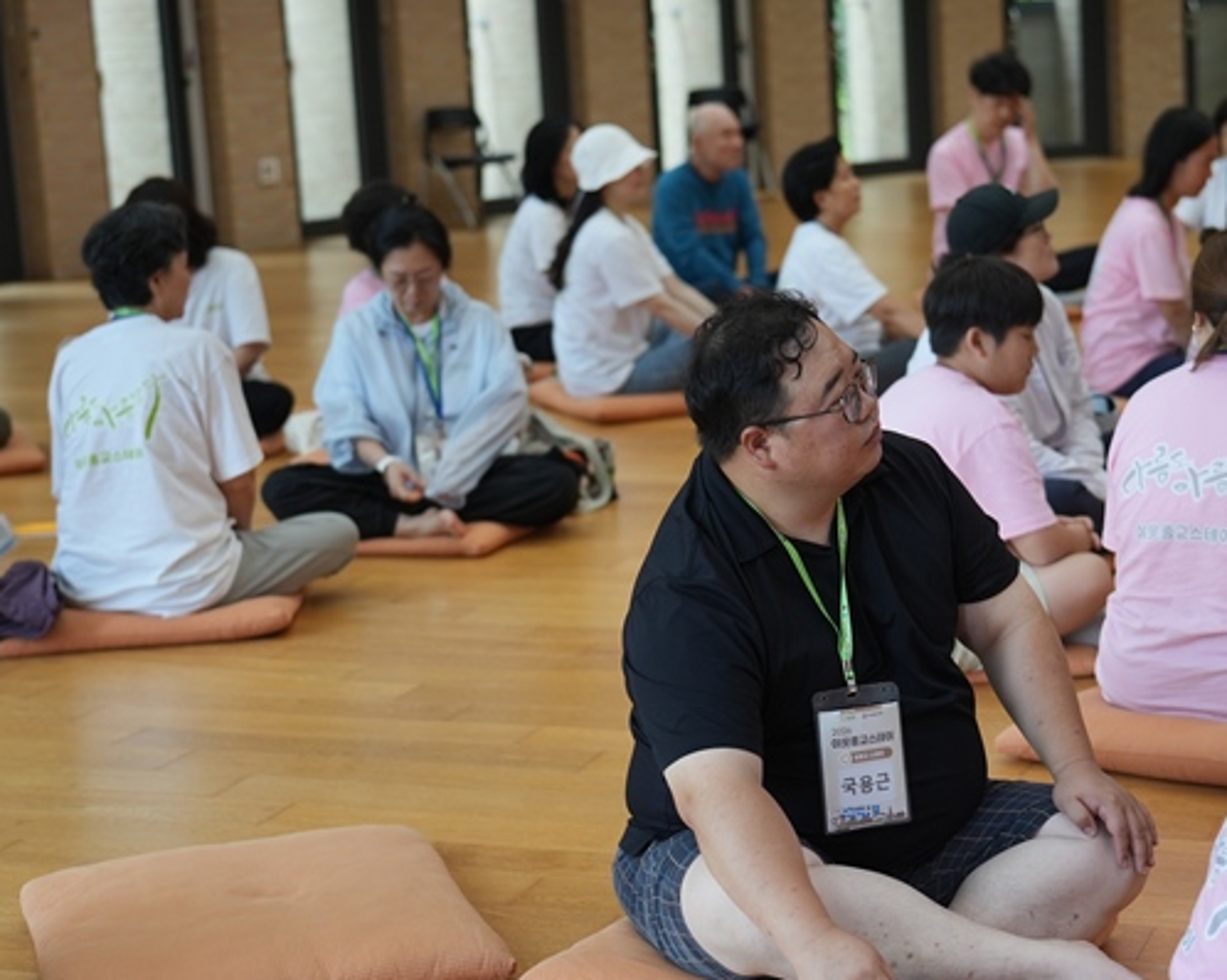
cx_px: 776
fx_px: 2541
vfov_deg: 21.8
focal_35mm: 70
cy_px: 481
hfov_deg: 27.0
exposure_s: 1/200
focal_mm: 39
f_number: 2
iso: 200
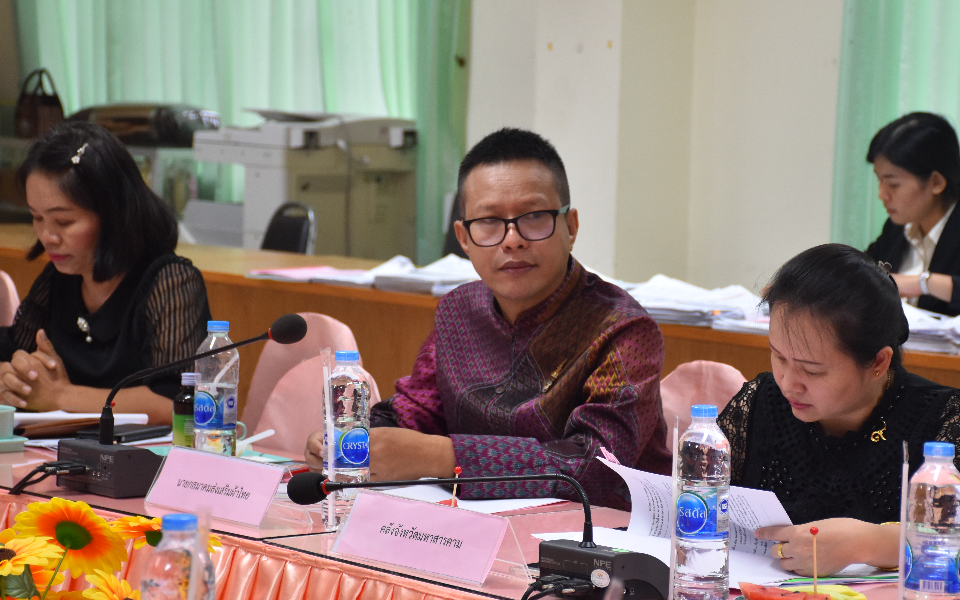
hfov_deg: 16.6
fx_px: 3297
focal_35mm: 126
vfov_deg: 10.4
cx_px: 521
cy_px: 337
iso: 800
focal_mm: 66
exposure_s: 1/60
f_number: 5
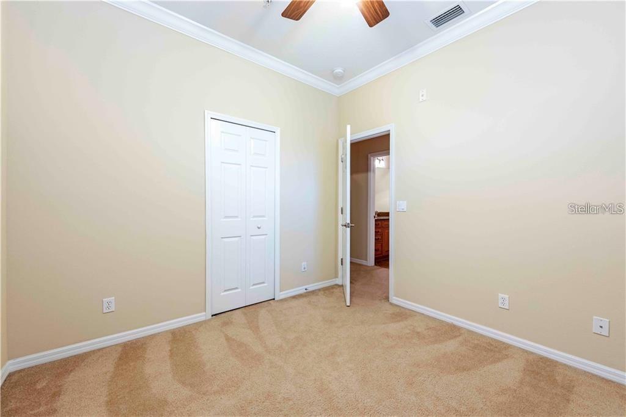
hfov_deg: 104.2
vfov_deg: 81.2
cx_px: 313
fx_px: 243
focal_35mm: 14
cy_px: 208
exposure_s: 1/3
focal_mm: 14
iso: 320
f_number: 8
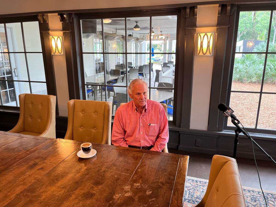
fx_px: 207
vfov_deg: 53.1
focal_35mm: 26
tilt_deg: -14.6
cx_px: 138
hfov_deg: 67.3
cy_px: 104
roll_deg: -0.3
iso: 100
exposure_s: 1/60
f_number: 1.6
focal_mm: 5.1
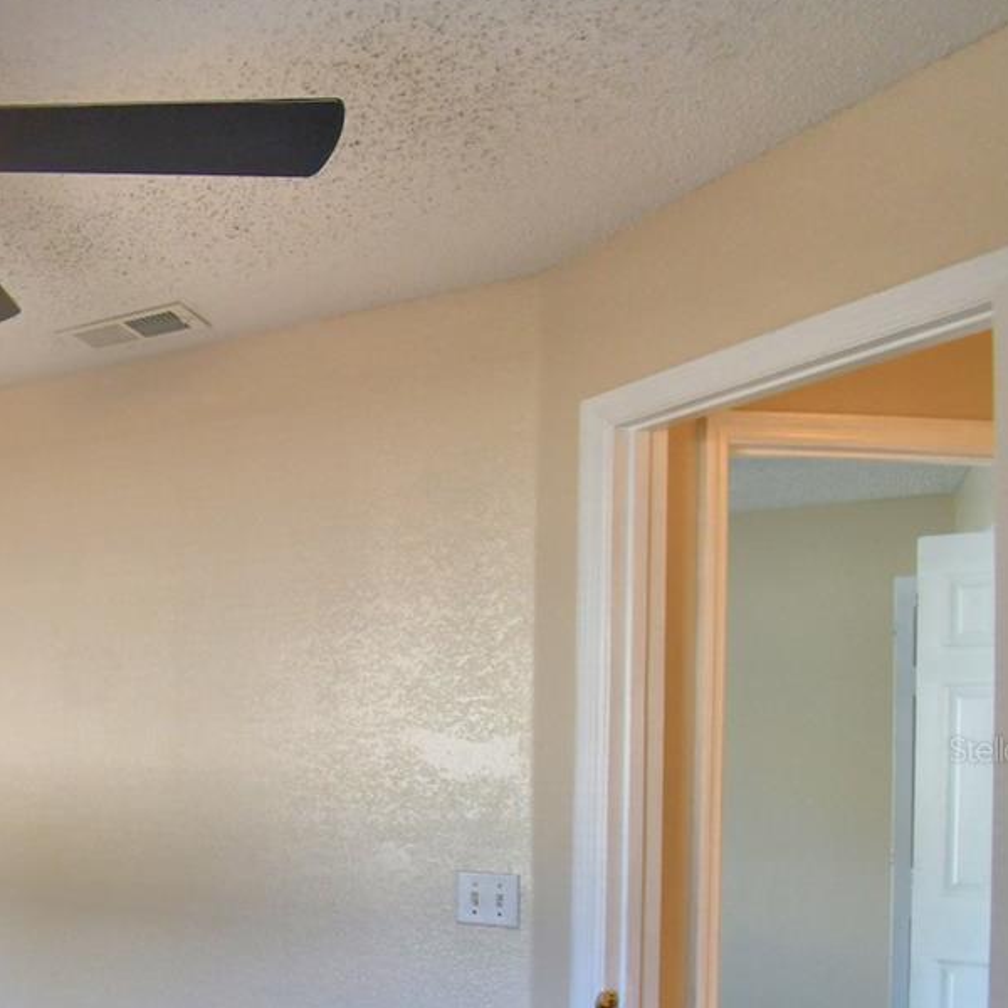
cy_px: 749
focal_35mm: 34
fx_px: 1120
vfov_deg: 46.8
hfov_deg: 35.9
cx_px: -245
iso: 400
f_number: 4.5
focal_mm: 10
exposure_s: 1/60
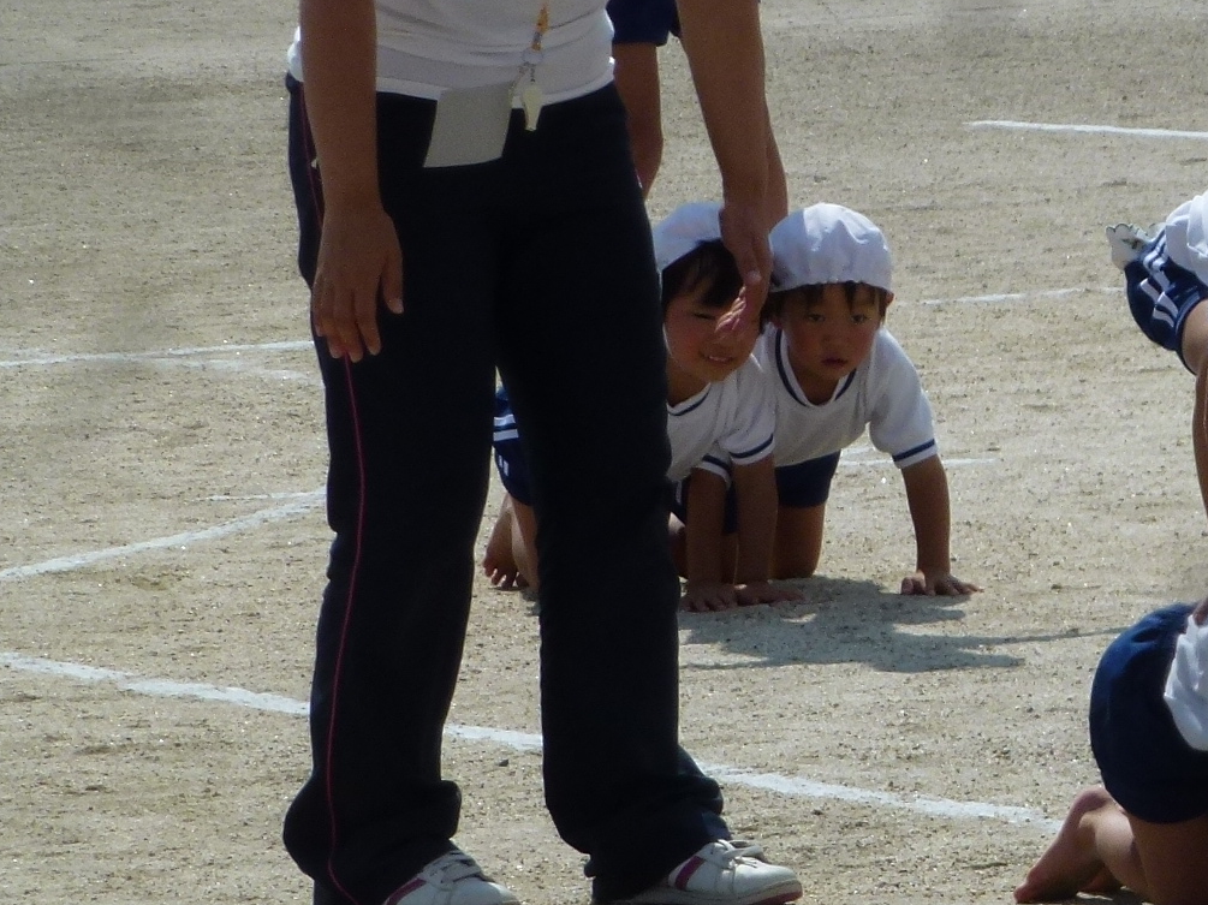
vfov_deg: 3.8
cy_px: 464
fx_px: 13779
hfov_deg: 5.0
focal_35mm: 395
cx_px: 1460
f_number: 5.3
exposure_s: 1/1300
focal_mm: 27.7
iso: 100
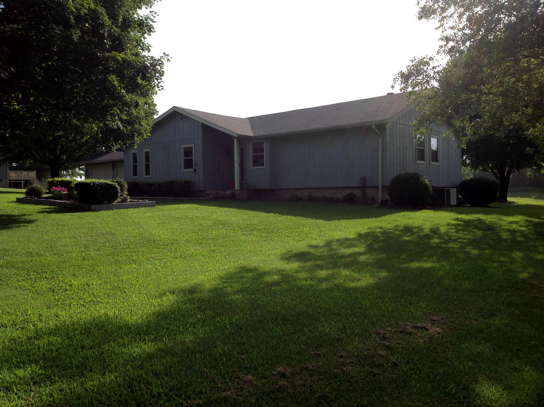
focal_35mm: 35
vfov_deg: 40.6
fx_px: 549
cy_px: 204
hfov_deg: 52.7
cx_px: 272
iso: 50
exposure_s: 1/1439
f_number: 2.4
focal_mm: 4.28
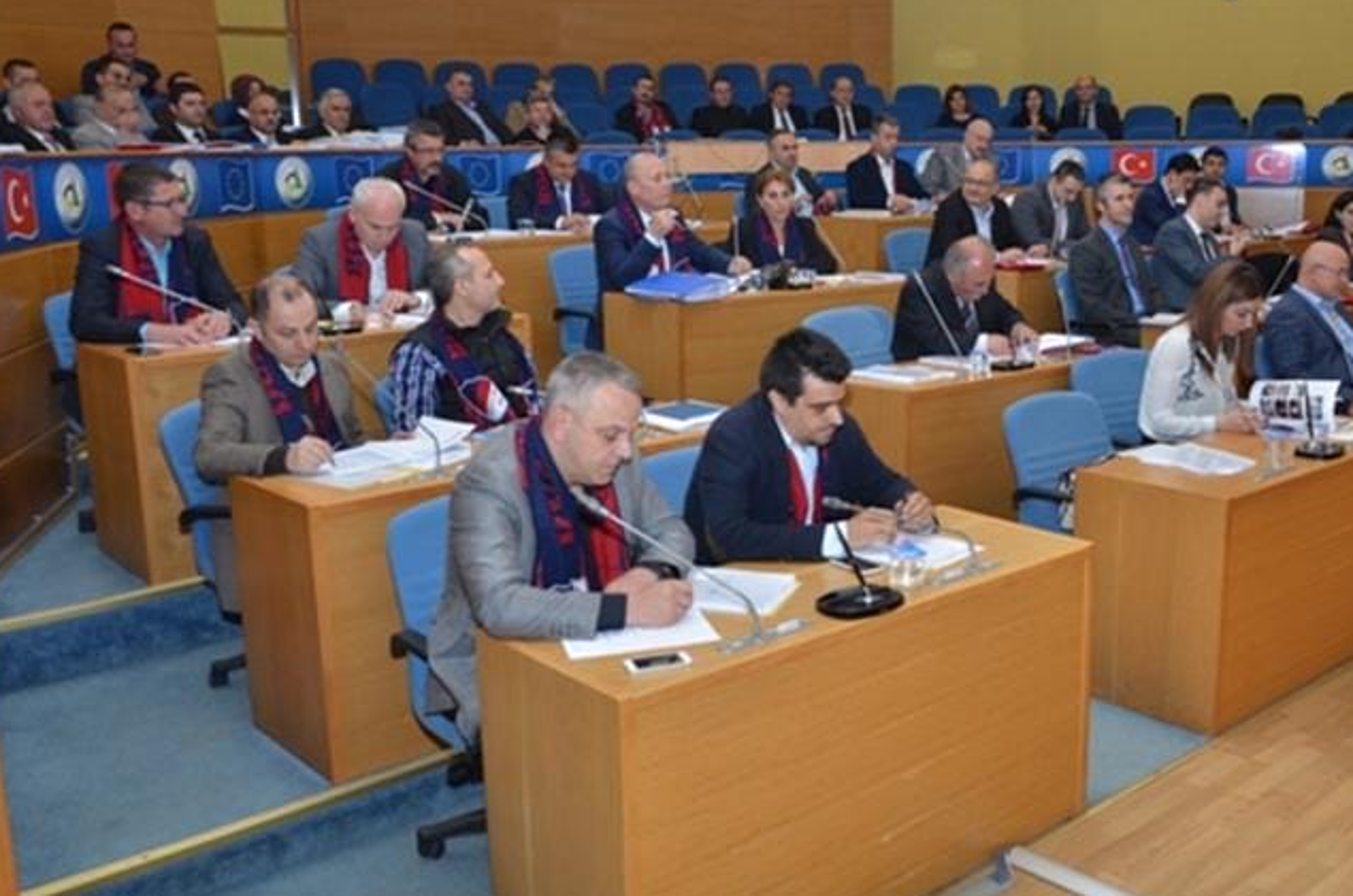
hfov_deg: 55.4
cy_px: 417
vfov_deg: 38.7
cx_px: 829
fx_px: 1276
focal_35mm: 34
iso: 800
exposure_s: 1/250
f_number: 3.5
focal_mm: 18
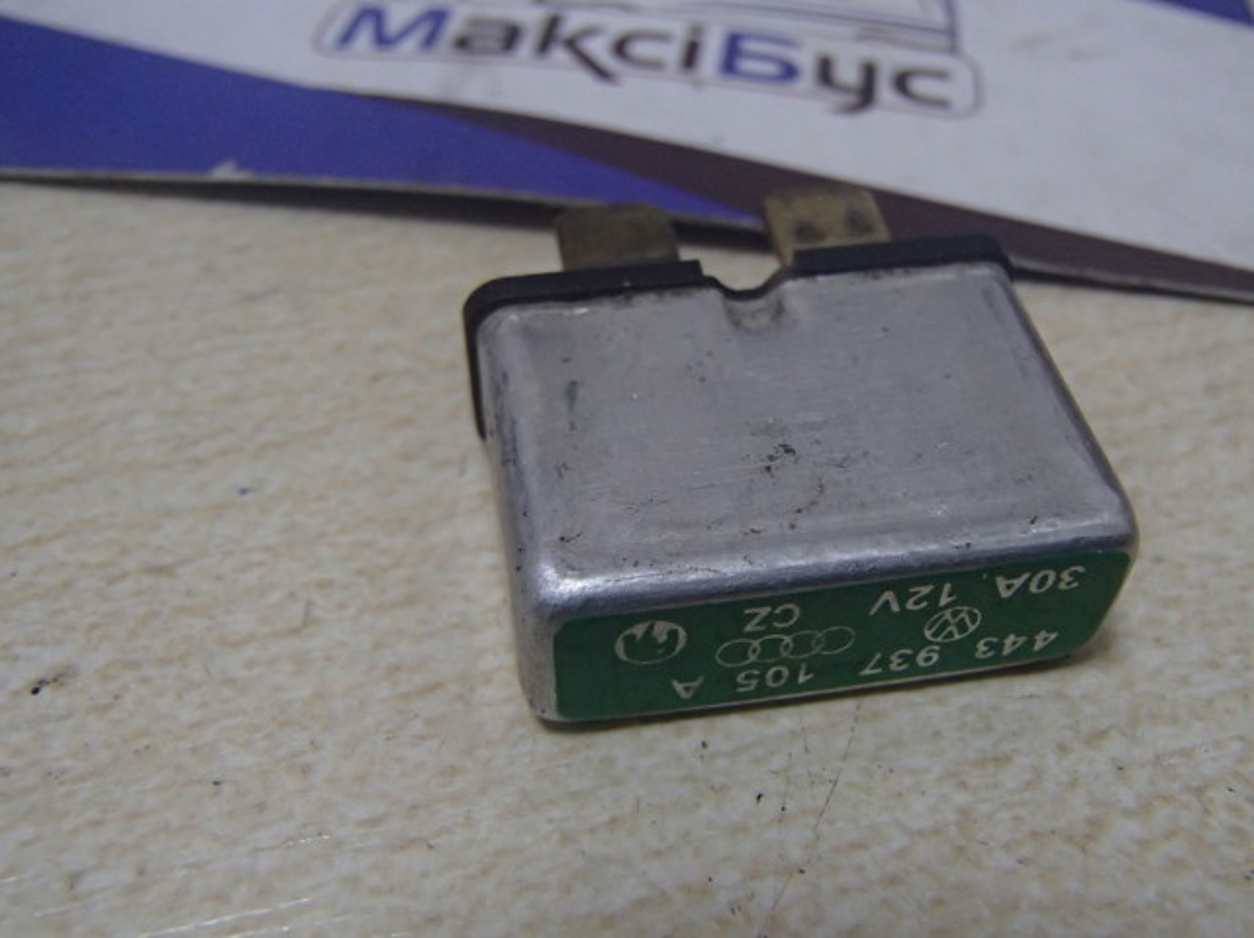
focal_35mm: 37
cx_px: 627
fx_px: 1339
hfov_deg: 50.2
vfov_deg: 38.6
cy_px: 469
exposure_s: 1/80
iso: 800
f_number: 4.7
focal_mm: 6.64
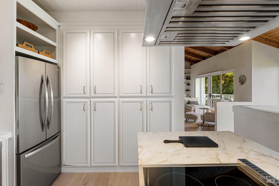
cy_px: 93
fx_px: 136
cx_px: 140
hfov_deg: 91.6
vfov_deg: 68.9
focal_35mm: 18
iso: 400
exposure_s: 1/13
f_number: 6.3
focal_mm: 17.5
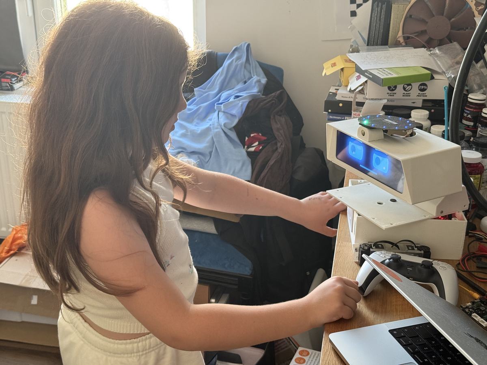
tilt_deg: -22.7
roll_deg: -0.6
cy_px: 182
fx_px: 675
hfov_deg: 39.7
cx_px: 244
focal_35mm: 48
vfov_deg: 30.3
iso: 160
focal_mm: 6.76
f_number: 1.78
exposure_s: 1/60
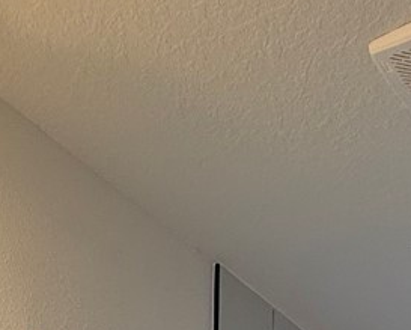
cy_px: 746
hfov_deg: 23.6
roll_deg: -0.7
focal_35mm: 80
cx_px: 117
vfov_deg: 14.3
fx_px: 974
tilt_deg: -1.0
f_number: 2.2
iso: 80
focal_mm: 2.22
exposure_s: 1/120
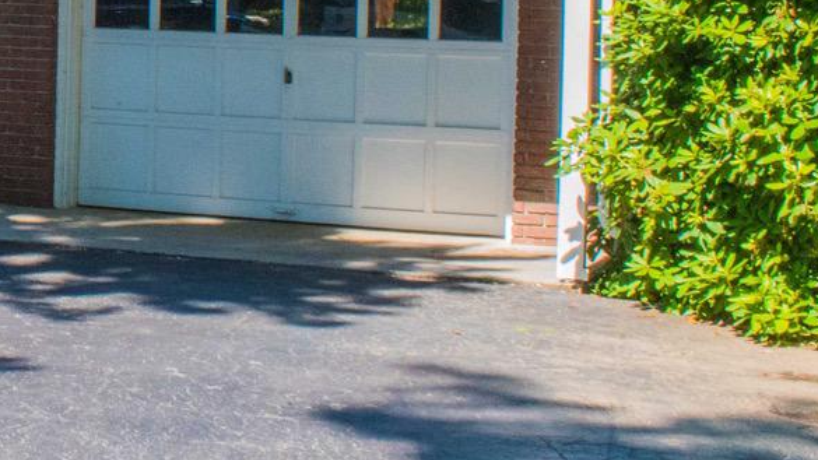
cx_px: -316
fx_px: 2386
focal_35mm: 110
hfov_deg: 17.9
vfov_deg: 10.9
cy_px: -37
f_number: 22
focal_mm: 20
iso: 1000
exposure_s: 1/160
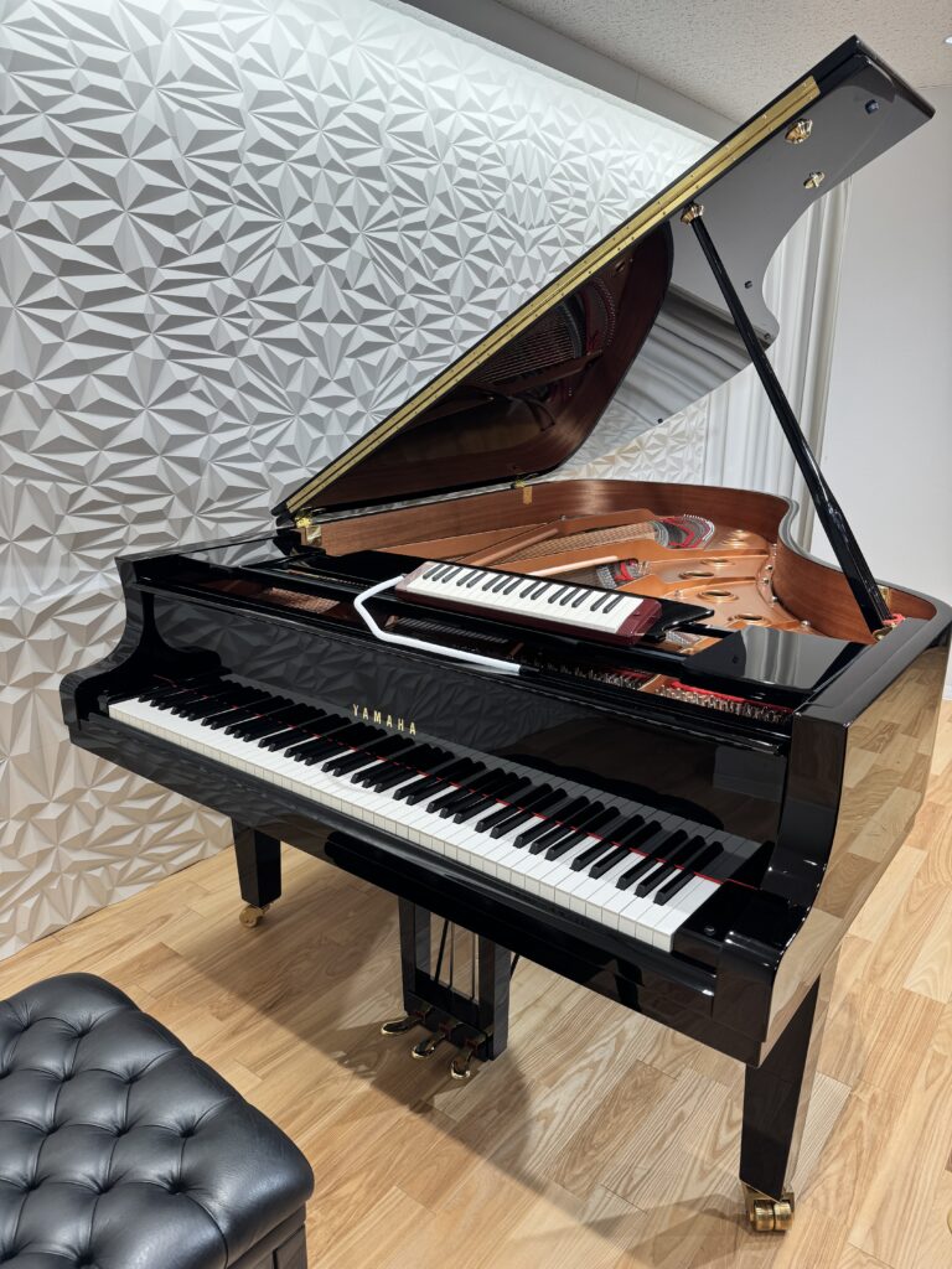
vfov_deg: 71.6
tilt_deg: -16.8
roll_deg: -0.4
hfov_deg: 56.8
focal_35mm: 24
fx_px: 880
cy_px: 634
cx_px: 476
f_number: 1.78
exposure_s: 1/145
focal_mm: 6.76
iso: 64
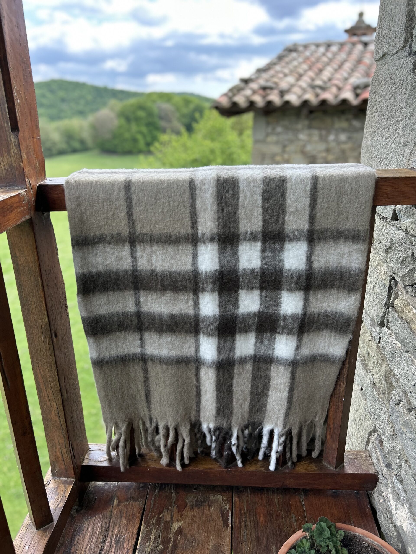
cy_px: 277
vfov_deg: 67.3
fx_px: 417
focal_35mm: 26
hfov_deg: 53.1
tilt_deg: -18.8
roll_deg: +2.0
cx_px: 208
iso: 50
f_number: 1.5
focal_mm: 5.7
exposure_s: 1/497
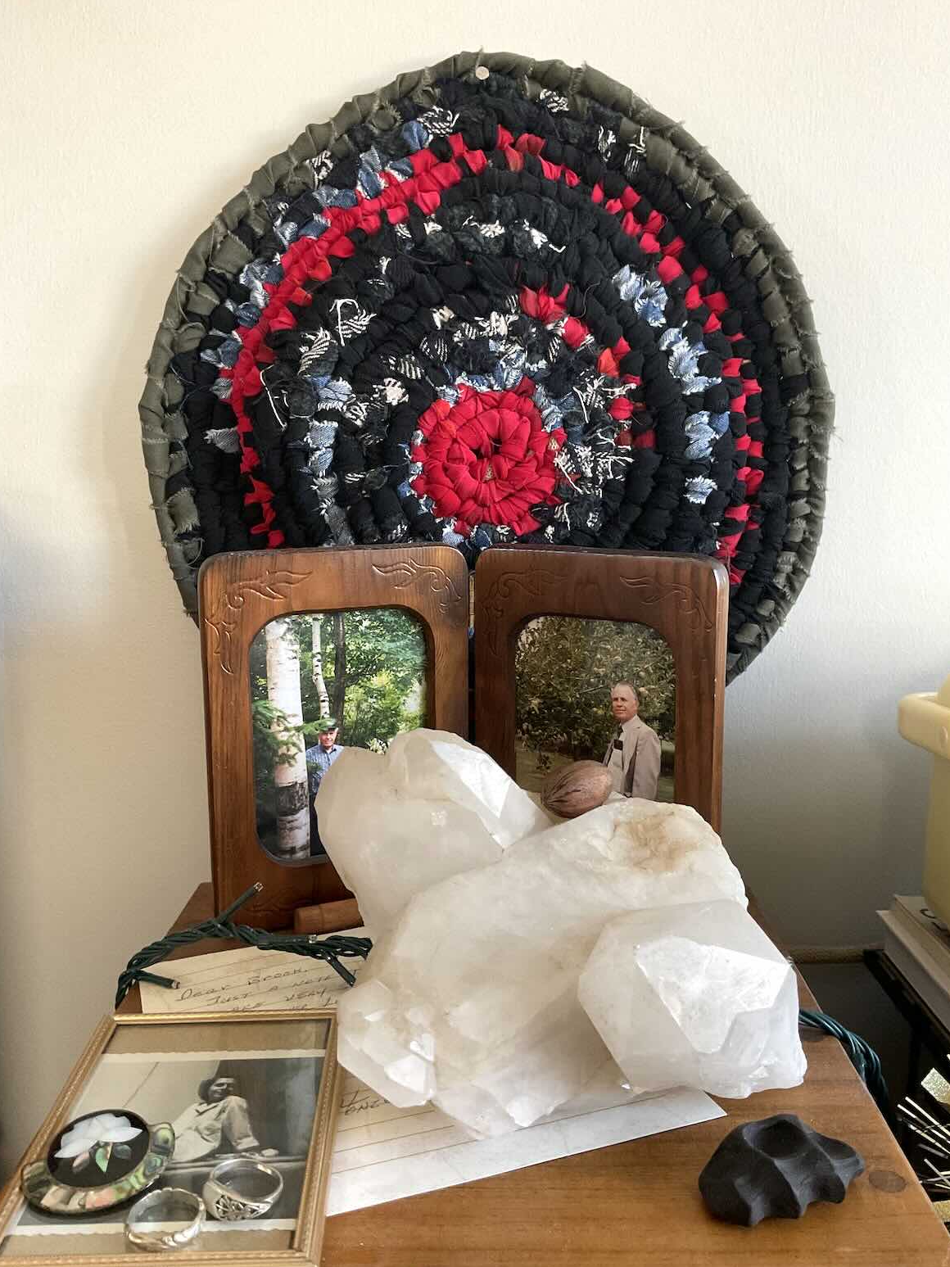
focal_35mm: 30
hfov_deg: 46.8
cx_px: 469
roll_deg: +0.2
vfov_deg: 60.0
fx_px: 1098
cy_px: 635
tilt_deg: -10.7
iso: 200
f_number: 1.8
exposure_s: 1/60
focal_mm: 3
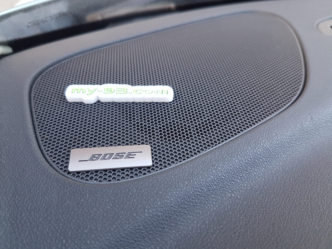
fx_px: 249
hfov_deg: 67.3
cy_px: 124
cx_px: 166
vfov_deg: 53.1
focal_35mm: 26
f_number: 1.7
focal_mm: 4.2
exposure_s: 1/50
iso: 50
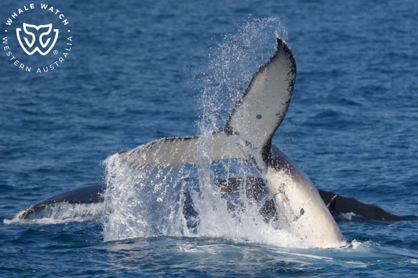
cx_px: 209
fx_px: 6965
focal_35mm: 600
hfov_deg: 3.4
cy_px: 139
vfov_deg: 2.3
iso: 1000
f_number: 8
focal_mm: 600
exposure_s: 1/3200
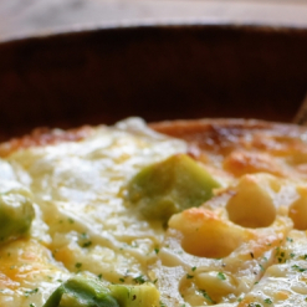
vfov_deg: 12.1
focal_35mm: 144
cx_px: 301
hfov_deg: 12.0
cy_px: 234
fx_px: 1449
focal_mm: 35
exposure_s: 1/125
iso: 400
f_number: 5.6
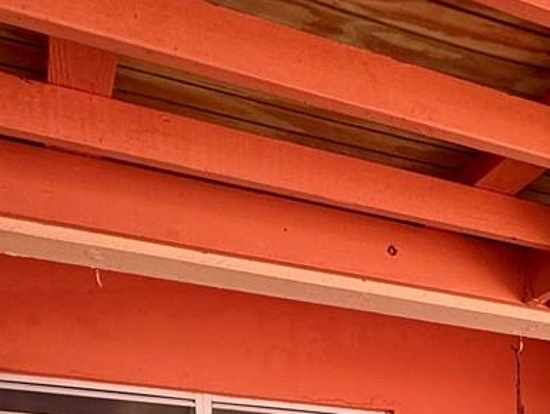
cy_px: 752
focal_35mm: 58
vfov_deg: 19.0
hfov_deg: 30.7
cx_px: 554
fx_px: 922
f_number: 2.2
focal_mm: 2.22
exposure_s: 1/99
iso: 50
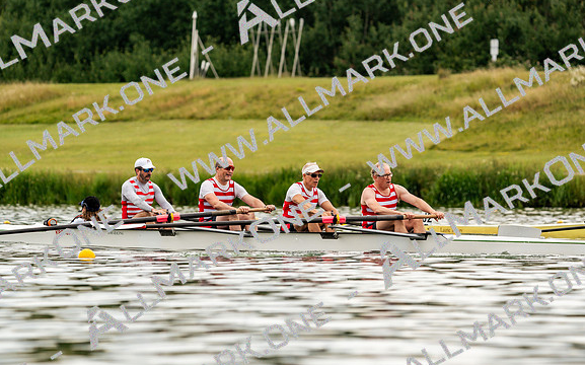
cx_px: 293
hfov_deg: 6.5
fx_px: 5147
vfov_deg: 4.1
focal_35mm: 323
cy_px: 193
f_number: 6.3
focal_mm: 315
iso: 400
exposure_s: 1/2000
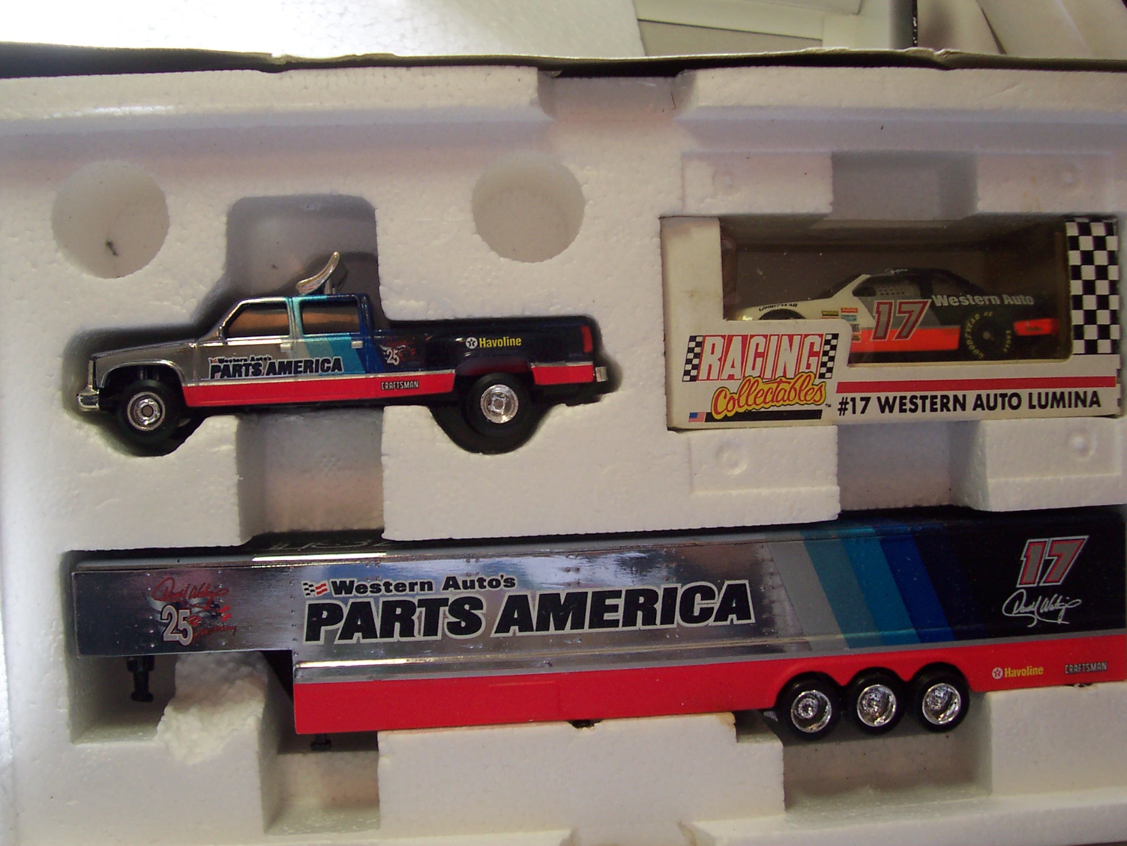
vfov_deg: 38.7
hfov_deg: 50.1
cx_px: 564
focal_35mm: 37
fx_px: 1205
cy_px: 423
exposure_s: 1/60
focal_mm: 5.6
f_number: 2.8
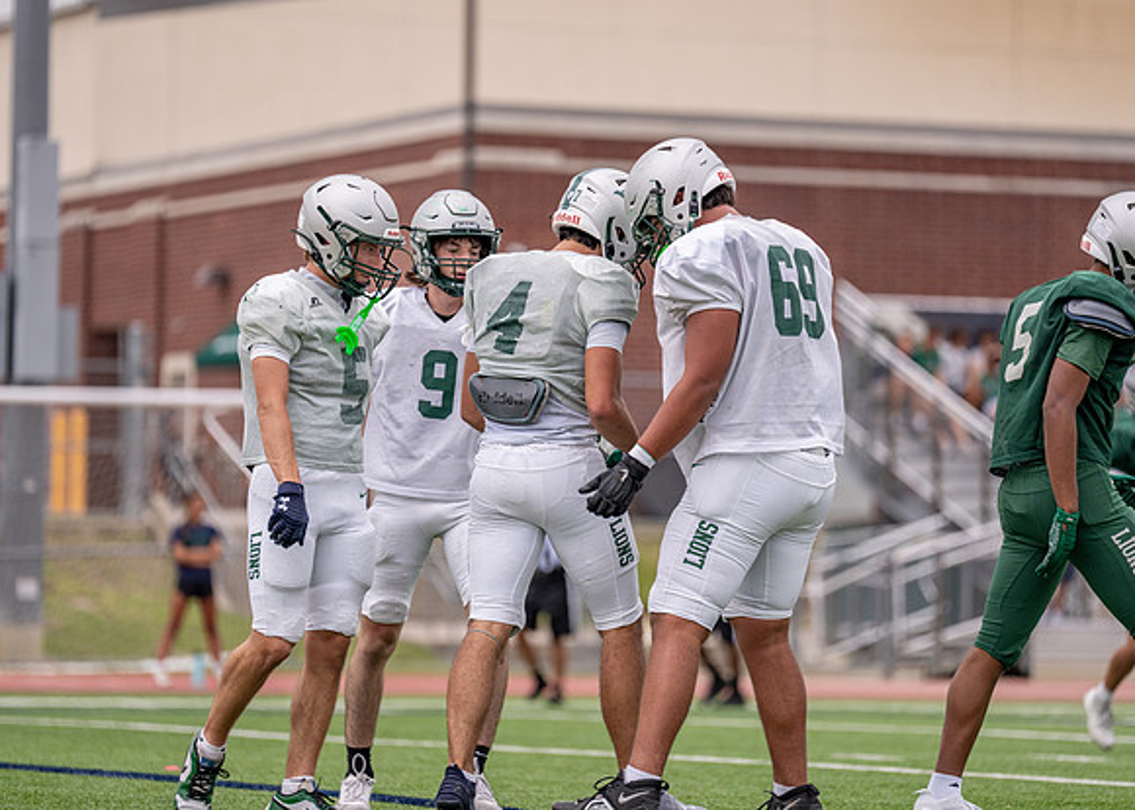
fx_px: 6498
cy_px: 405
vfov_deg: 7.1
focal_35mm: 202
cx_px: 568
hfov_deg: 10.0
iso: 320
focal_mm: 191
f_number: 2.8
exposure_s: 1/3200
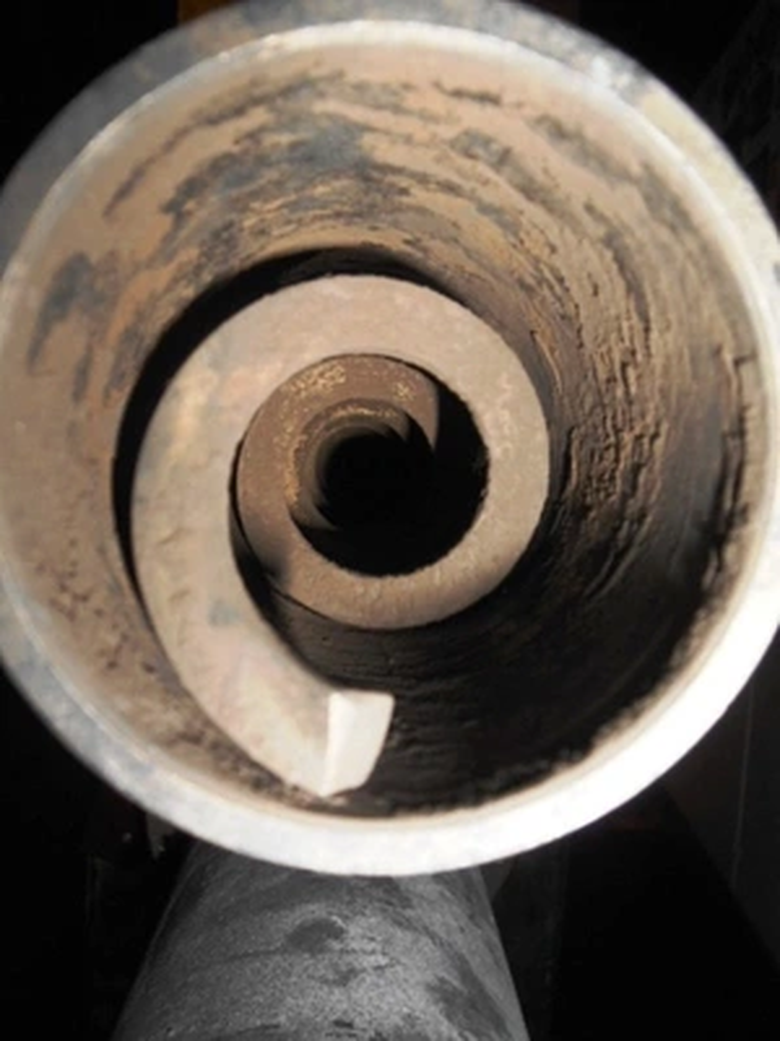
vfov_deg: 67.3
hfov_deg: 53.1
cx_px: 390
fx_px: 781
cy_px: 520
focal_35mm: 26
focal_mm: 4.7
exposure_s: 1/25
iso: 80
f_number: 3.4
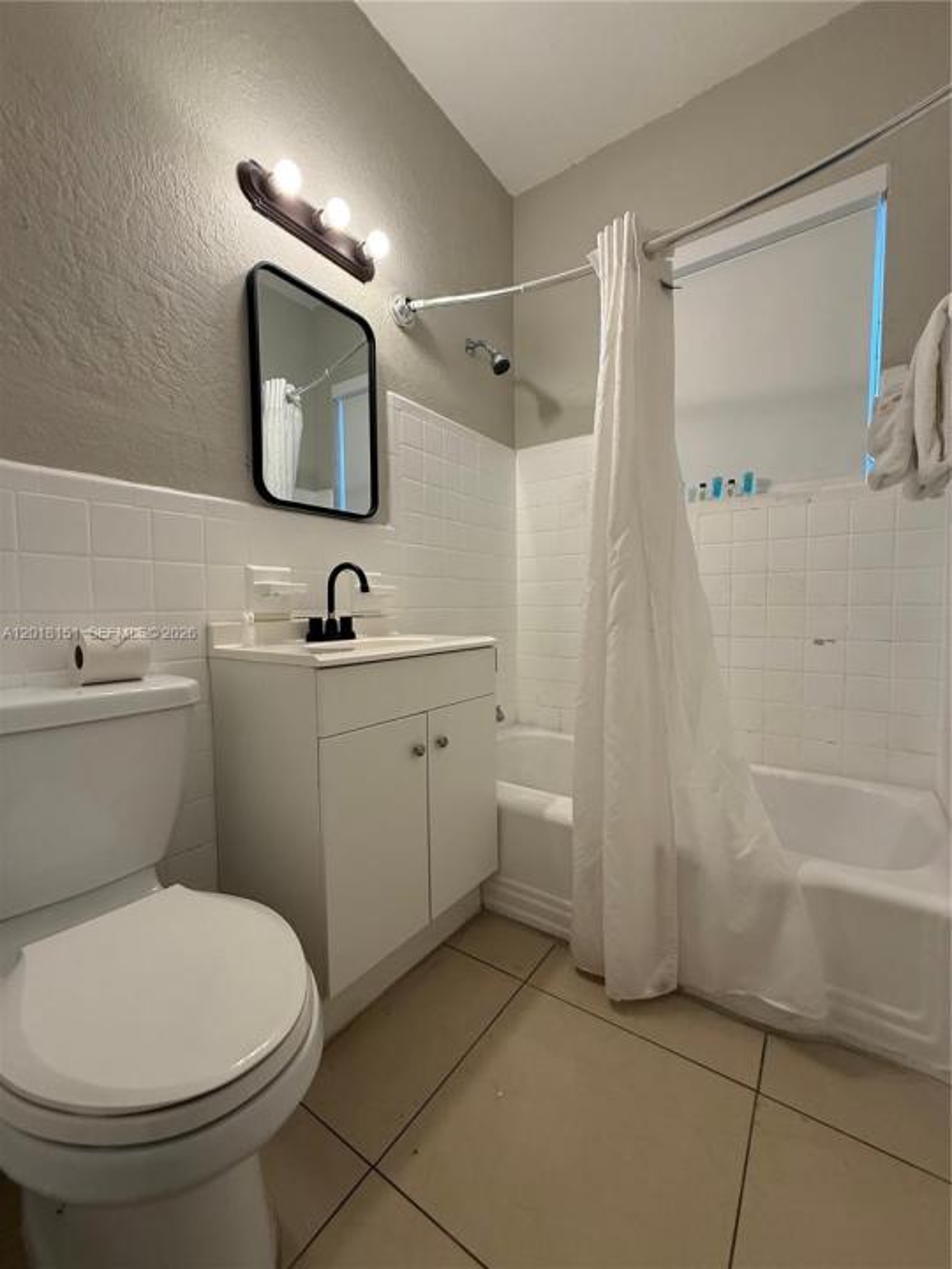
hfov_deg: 85.7
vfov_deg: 102.1
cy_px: 634
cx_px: 476
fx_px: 513
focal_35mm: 14
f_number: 2.2
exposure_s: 1/120
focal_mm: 2.22
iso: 200
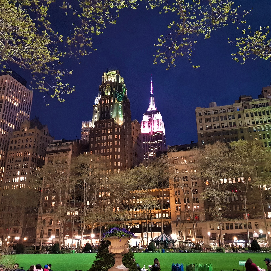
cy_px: 135
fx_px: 275
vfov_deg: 52.5
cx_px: 151
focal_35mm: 31
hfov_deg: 52.4
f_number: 1.7
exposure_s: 1/10
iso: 640
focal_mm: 4.2
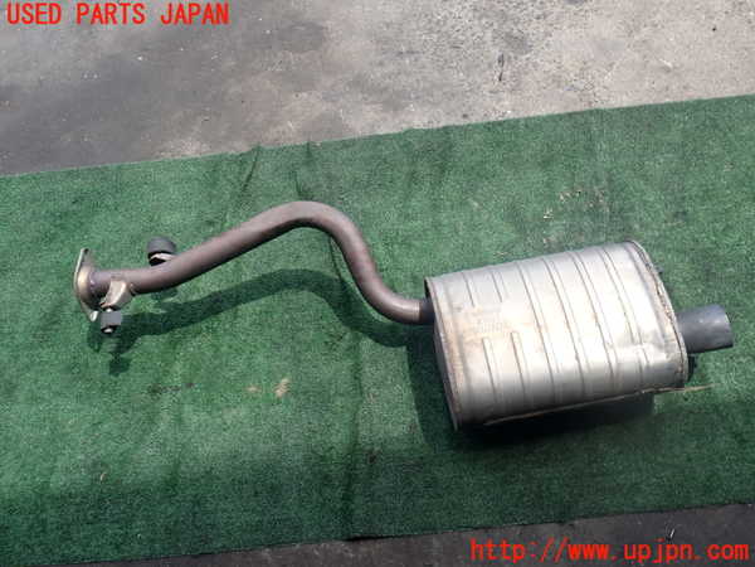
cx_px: 378
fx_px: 654
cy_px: 284
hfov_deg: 60.0
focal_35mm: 30
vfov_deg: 46.8
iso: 100
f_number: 3.2
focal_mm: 5.4
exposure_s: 1/500
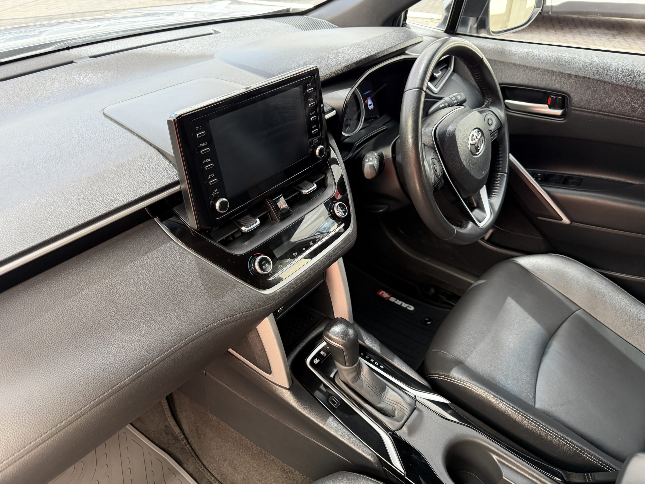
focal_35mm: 24
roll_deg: -2.2
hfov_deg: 71.6
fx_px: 447
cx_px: 322
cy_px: 242
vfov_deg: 56.8
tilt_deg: -36.9
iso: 250
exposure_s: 1/60
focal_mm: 6.76
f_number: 1.78
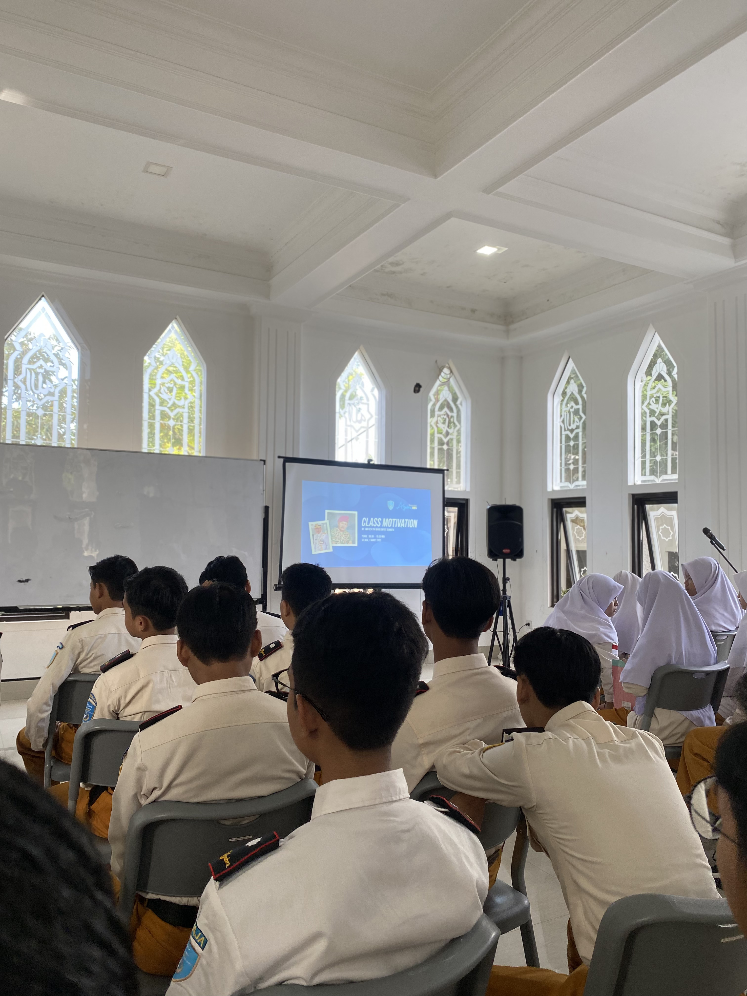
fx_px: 748
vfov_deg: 67.3
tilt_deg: +3.6
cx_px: 374
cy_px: 498
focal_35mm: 26
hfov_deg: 53.1
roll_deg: -0.1
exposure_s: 1/122
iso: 64
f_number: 1.8
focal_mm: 4.25
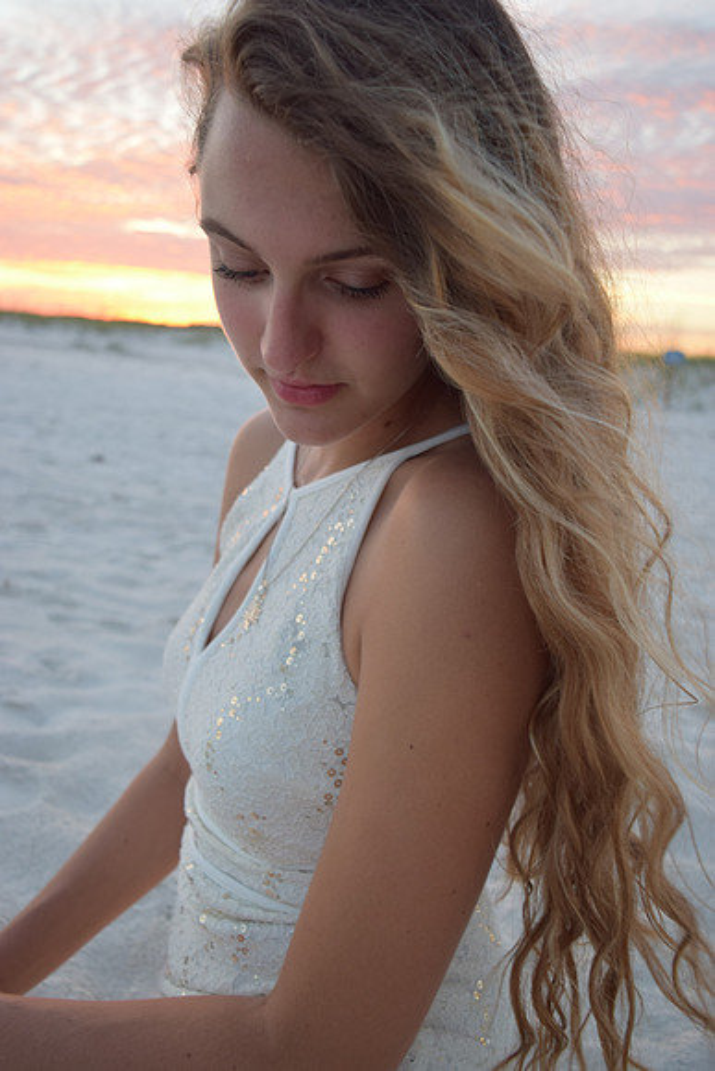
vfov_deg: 59.5
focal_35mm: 32
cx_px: 358
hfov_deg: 41.7
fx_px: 938
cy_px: 536
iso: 400
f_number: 3.8
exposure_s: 1/100
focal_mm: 21
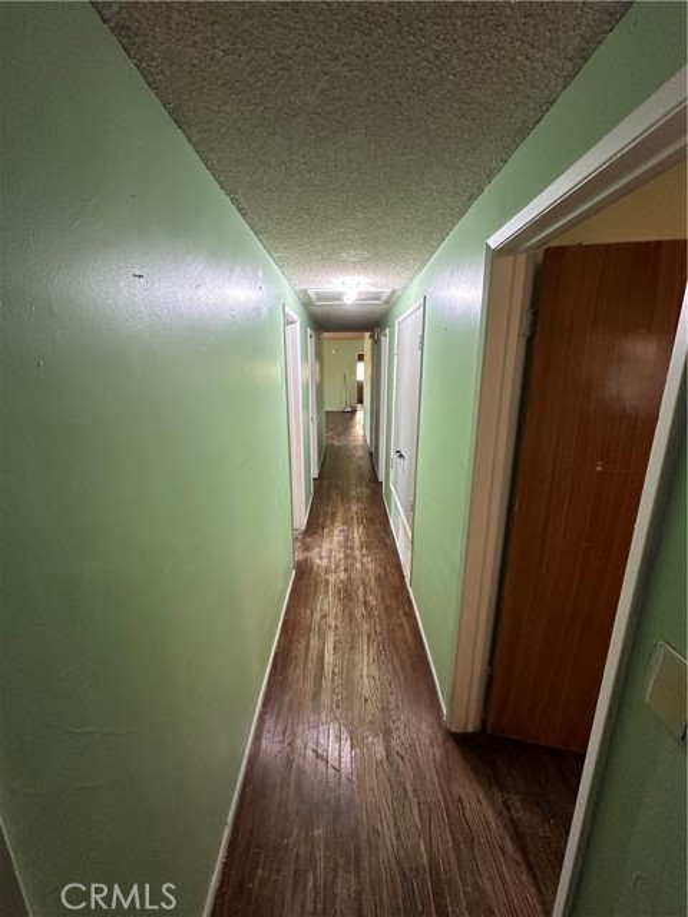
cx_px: 344
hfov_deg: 85.7
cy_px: 458
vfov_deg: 102.1
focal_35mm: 14
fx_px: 371
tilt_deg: -12.3
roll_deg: +0.3
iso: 320
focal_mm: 2.22
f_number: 2.2
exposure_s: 1/60
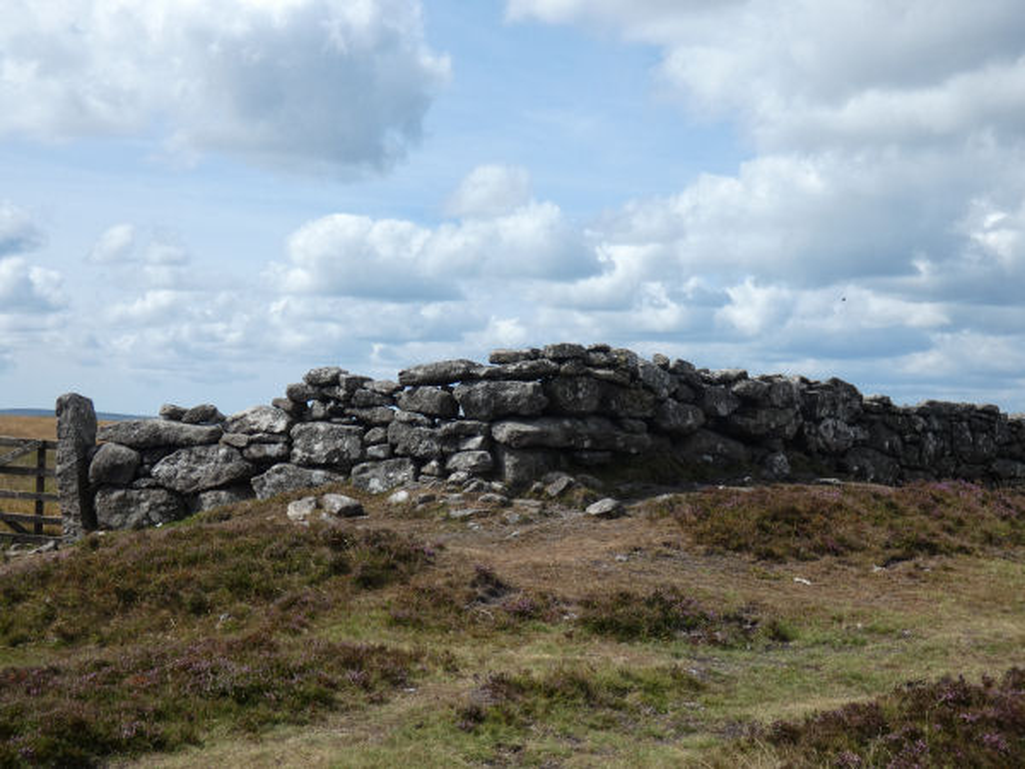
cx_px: 512
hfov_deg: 38.2
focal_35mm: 50
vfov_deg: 29.1
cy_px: 384
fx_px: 1481
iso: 80
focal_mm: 9
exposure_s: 1/800
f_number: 3.9
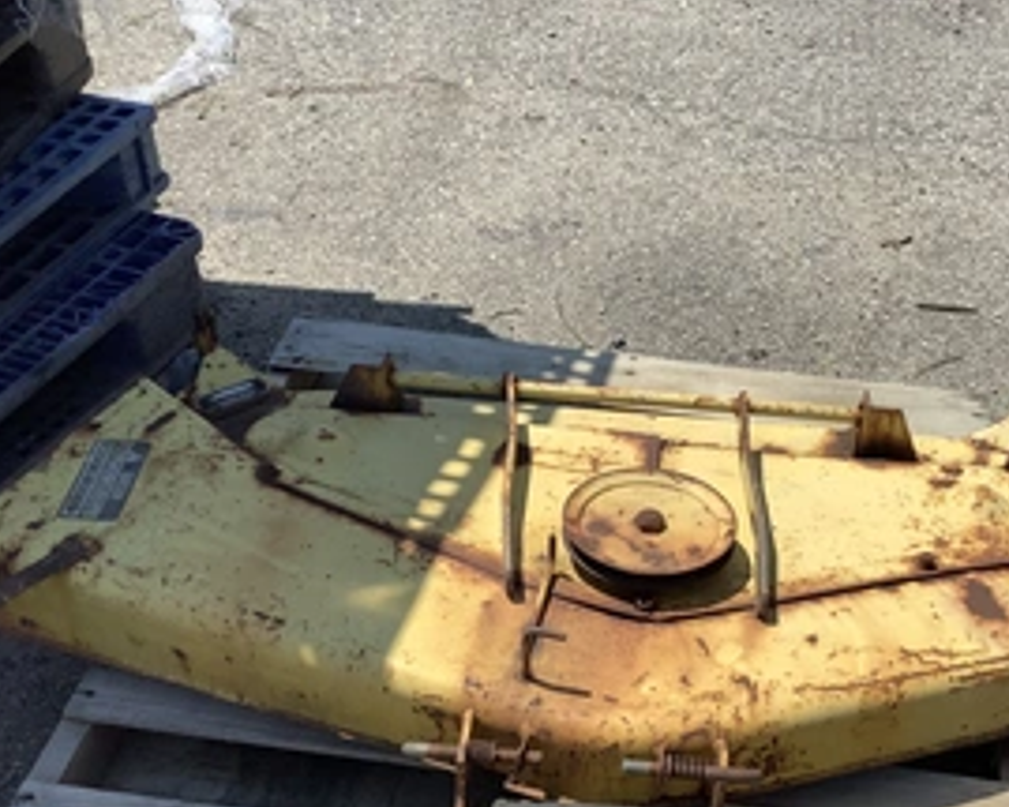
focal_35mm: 45
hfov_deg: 40.9
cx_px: 630
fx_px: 1343
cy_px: 559
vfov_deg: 33.0
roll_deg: -5.8
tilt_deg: -40.2
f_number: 2.4
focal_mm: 3.3
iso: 25
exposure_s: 1/1664
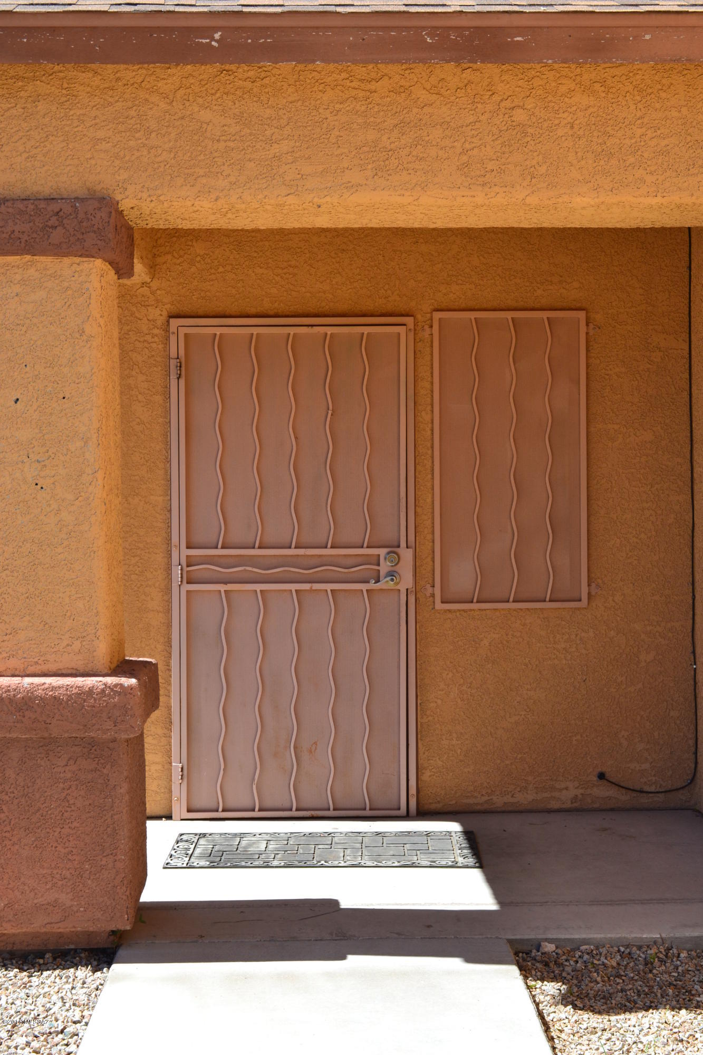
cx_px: 352
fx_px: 1582
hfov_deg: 25.1
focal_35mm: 54
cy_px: 528
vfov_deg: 36.9
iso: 400
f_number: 10
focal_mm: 36
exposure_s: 1/320
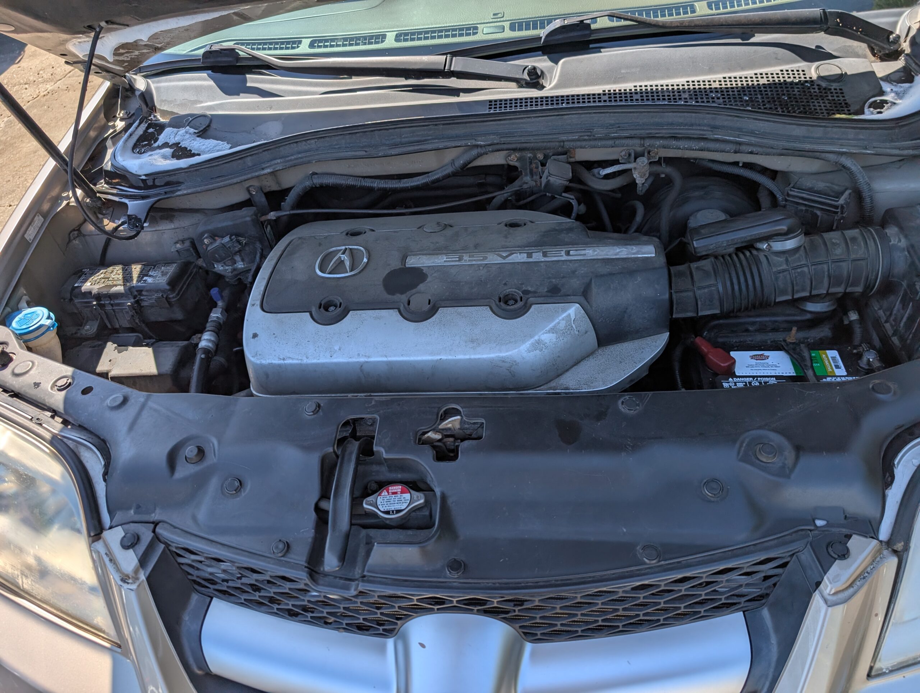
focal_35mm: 24
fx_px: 639
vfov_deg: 56.9
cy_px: 346
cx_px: 460
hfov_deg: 71.5
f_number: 1.68
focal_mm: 6.9
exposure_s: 1/435
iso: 17
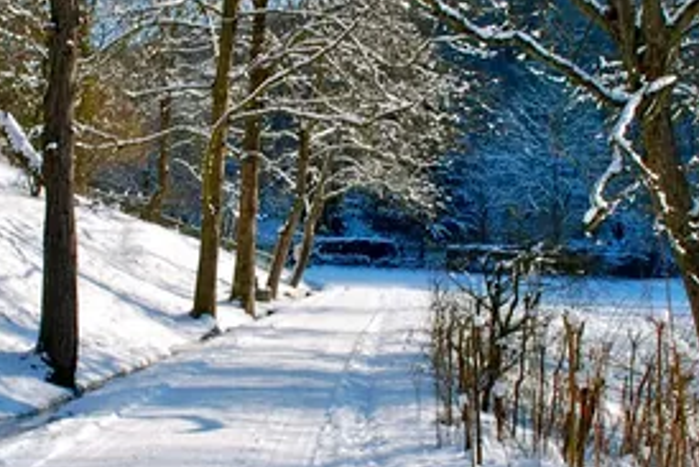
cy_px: 271
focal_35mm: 70
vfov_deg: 19.5
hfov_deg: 28.7
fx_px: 1360
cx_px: 263
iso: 100
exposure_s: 1/20
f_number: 14
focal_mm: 20
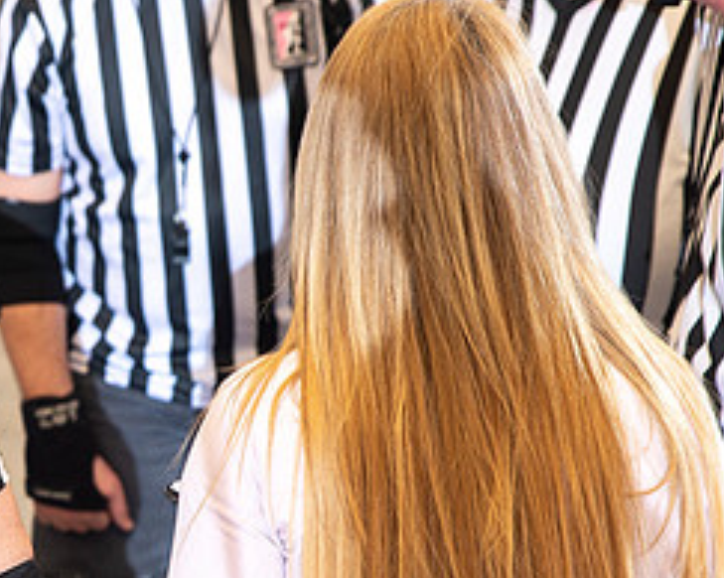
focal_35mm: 157
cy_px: 451
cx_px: -12
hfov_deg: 12.1
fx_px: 3361
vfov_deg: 9.8
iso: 500
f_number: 4.5
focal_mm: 70
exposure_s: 1/160
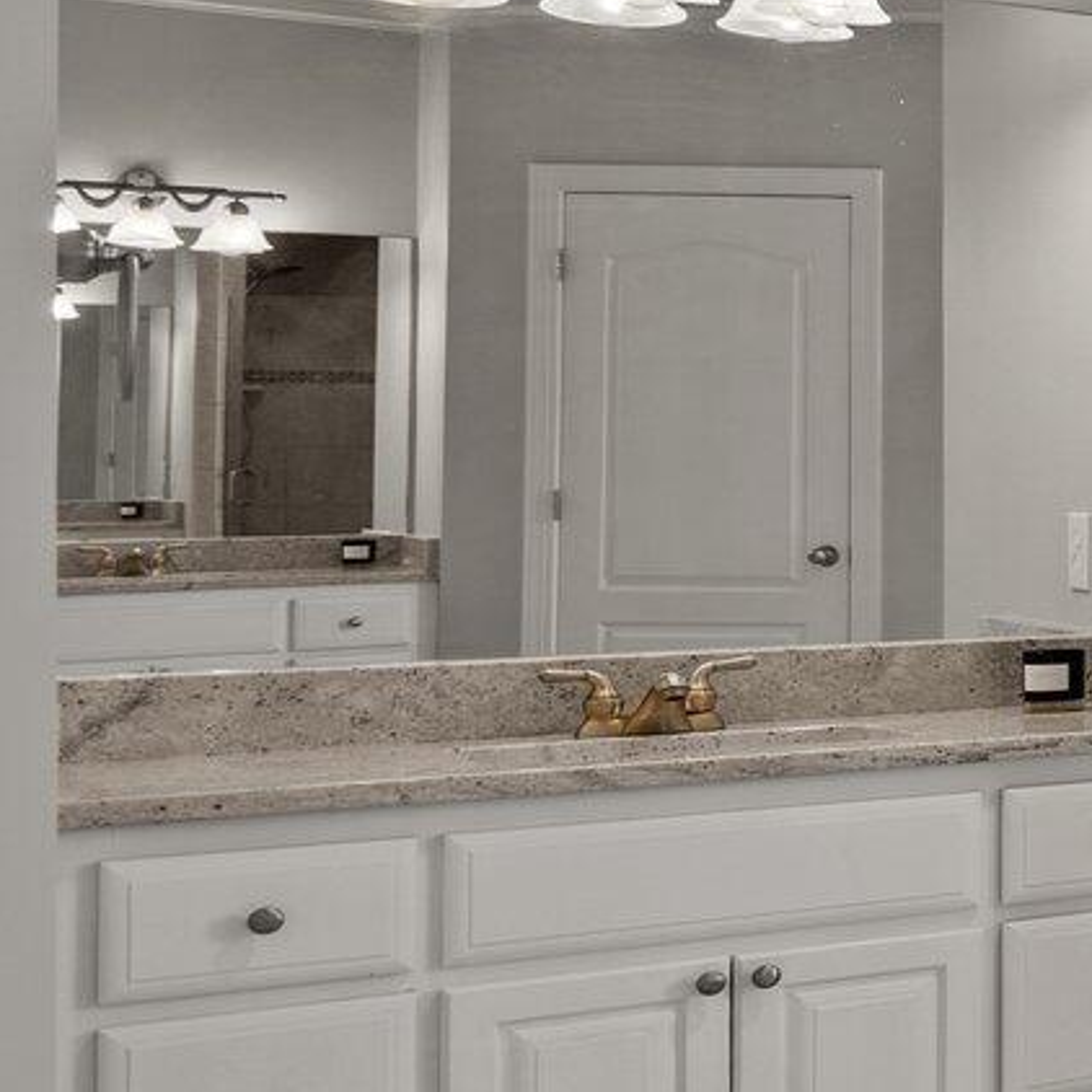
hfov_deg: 14.9
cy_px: 441
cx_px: 2647
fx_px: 2356
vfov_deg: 26.1
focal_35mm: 66
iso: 200
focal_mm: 16
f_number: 4
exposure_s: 1/6
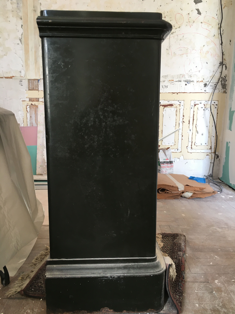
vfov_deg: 61.7
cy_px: 157
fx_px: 262
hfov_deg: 48.2
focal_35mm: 29
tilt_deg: -9.1
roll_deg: -1.8
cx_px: 118
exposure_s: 1/33
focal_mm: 4.15
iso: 32
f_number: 2.2
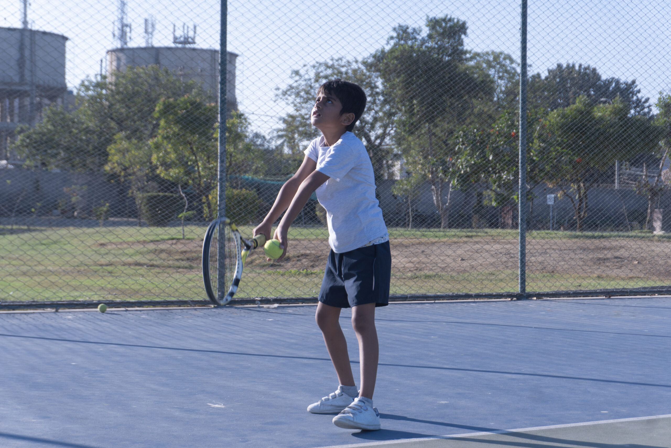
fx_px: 1398
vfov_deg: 18.2
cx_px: 336
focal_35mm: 75
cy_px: 224
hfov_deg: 27.0
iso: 125
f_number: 7.1
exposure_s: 1/400
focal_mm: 50
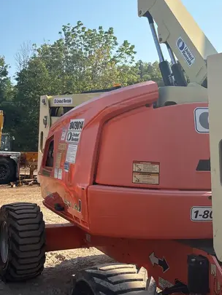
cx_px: 96
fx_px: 402
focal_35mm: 47
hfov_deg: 30.9
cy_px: 86
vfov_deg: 39.7
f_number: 1.6
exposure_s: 1/3021
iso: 50
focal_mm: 5.96
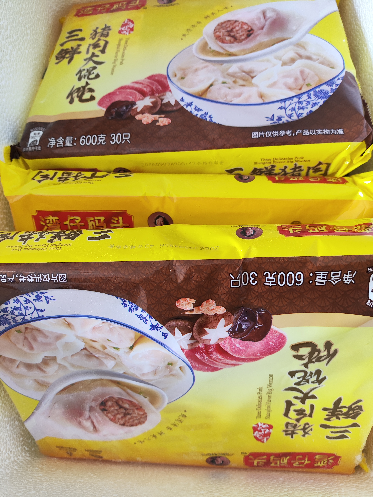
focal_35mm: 24
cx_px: 186
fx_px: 345
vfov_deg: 71.6
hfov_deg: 56.9
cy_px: 248
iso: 205
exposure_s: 1/50
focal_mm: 4.68
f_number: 1.8
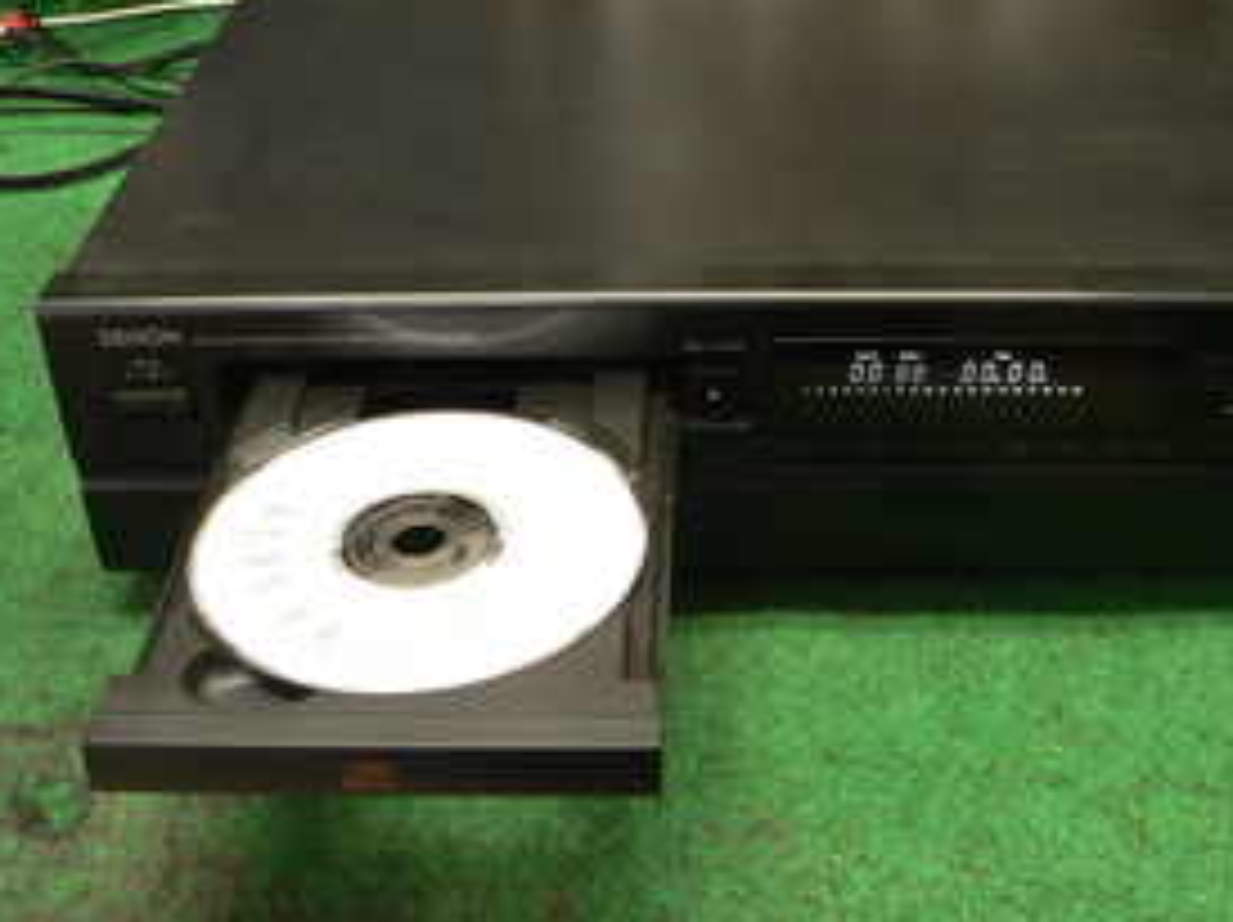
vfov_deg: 29.0
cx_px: 765
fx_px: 1779
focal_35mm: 50
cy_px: 524
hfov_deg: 38.0
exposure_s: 1/13
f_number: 2.8
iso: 200
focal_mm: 6
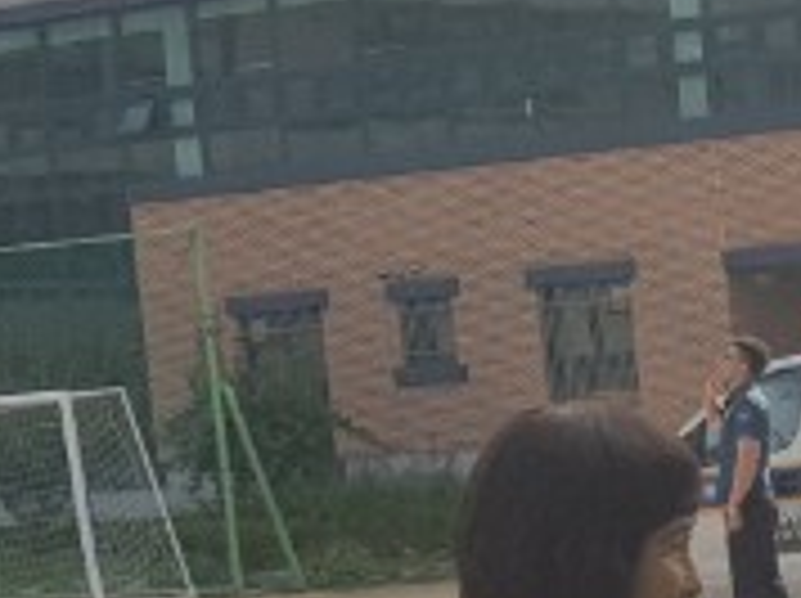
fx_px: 4321
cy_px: 863
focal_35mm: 187
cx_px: 1773
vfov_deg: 7.8
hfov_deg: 9.6
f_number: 1.7
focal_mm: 4.3
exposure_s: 1/2500
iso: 40
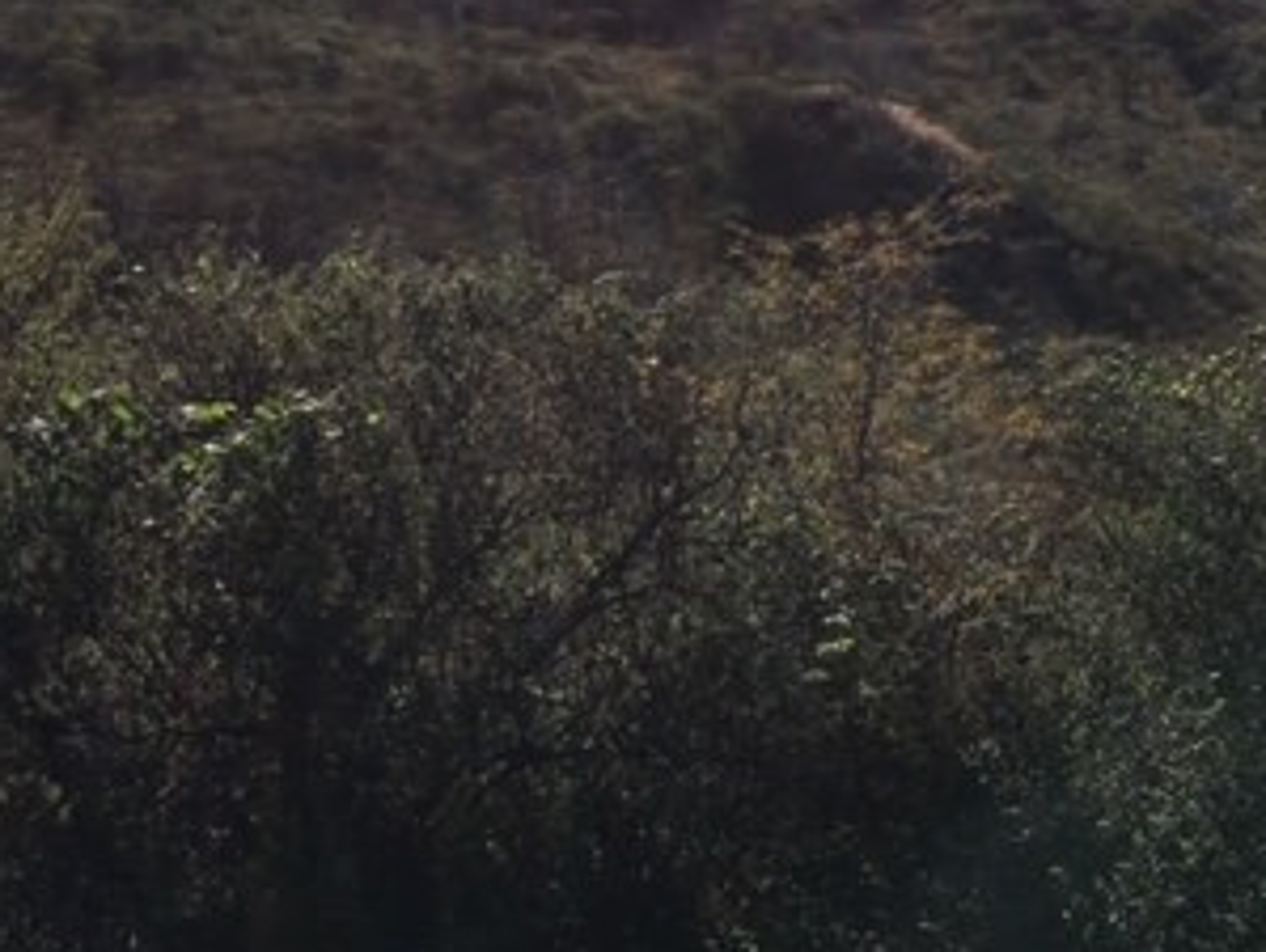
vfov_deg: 23.5
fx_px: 2270
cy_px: 245
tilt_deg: -3.6
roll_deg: -0.2
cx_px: 927
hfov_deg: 30.7
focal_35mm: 62
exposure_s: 1/2331
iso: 25
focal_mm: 4.15
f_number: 2.2
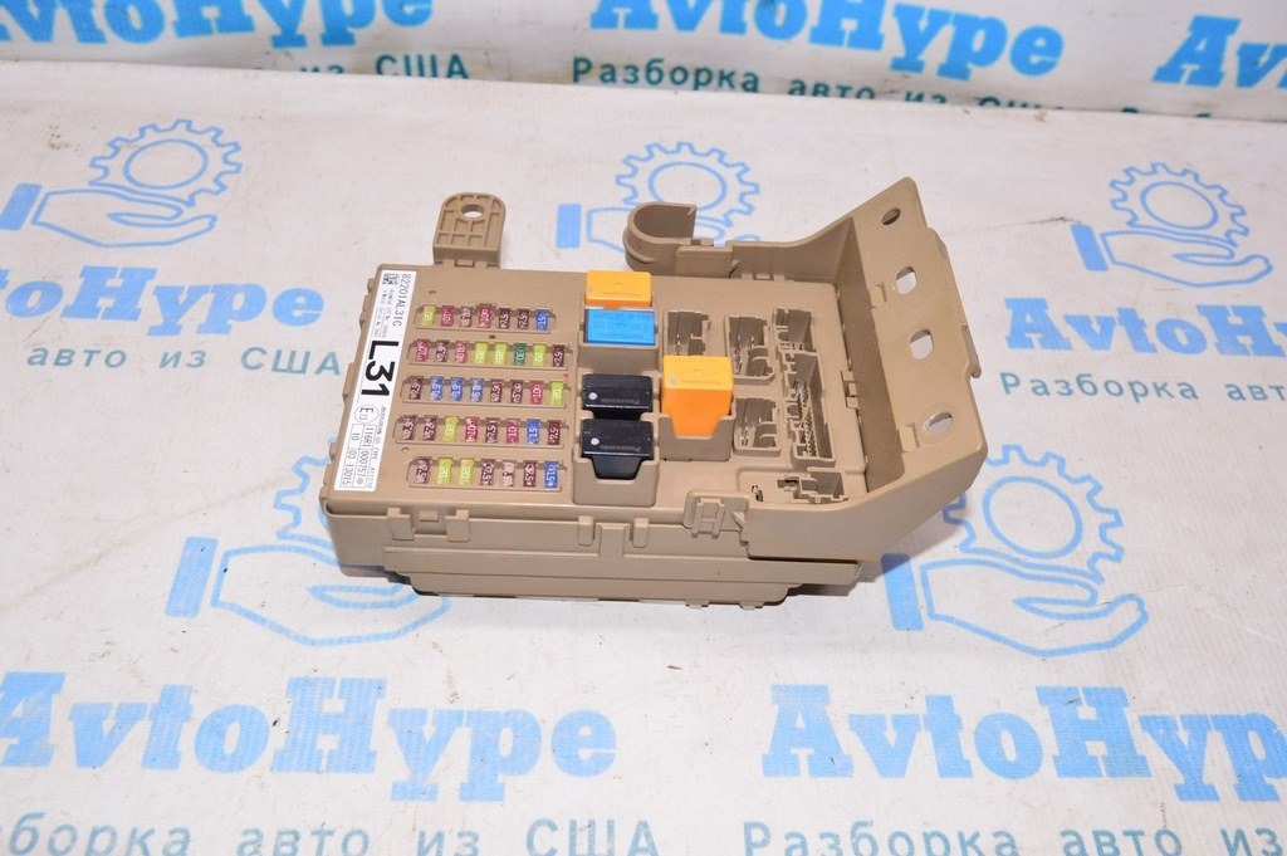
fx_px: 1125
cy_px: 428
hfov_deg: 59.5
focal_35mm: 32
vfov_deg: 41.6
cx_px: 644
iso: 1600
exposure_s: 1/125
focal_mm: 21
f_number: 8
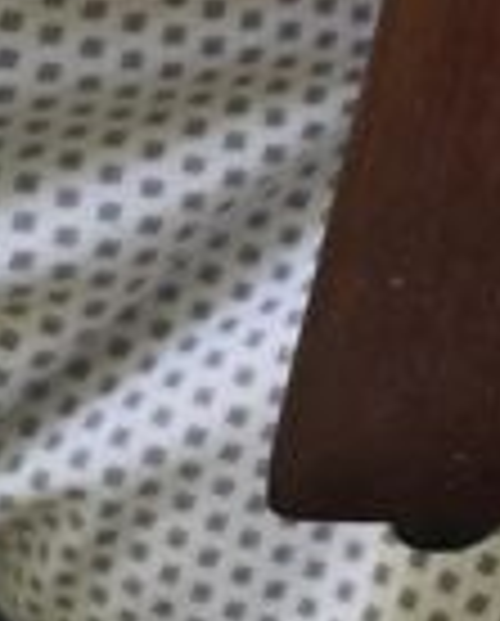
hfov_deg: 11.4
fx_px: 2249
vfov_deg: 13.6
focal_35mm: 122
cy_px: -585
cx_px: 1023
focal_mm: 5.58
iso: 640
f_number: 1.8
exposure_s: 1/50
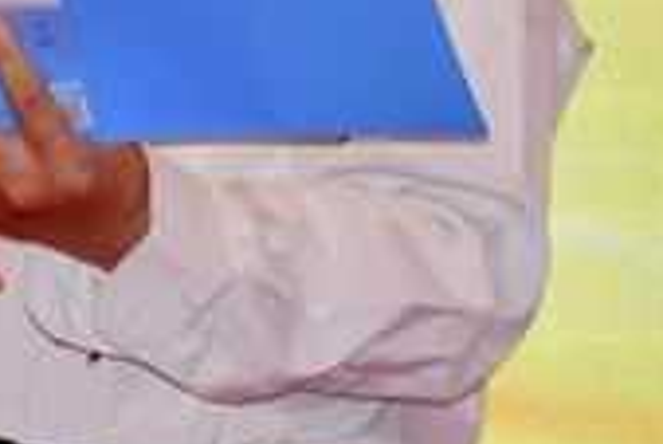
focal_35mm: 534
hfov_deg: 3.8
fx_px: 9843
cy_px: -230
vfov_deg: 2.6
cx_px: -455
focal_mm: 86
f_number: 5.6
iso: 400
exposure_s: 1/125
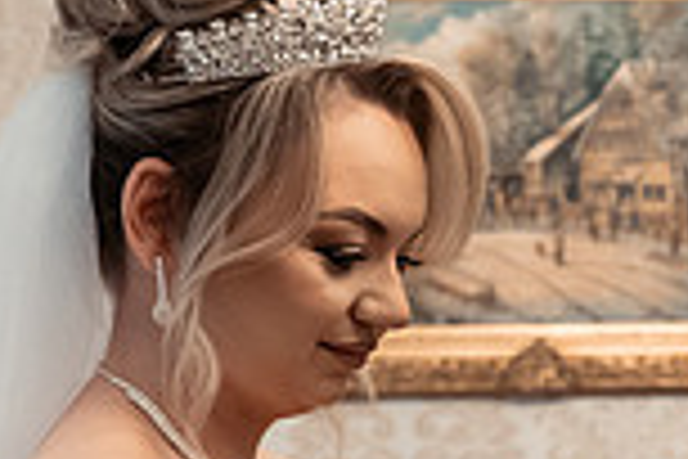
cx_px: 684
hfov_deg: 17.5
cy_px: 634
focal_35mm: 114
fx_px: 2178
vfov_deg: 11.6
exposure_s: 1/200
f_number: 3.2
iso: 3200
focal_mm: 30
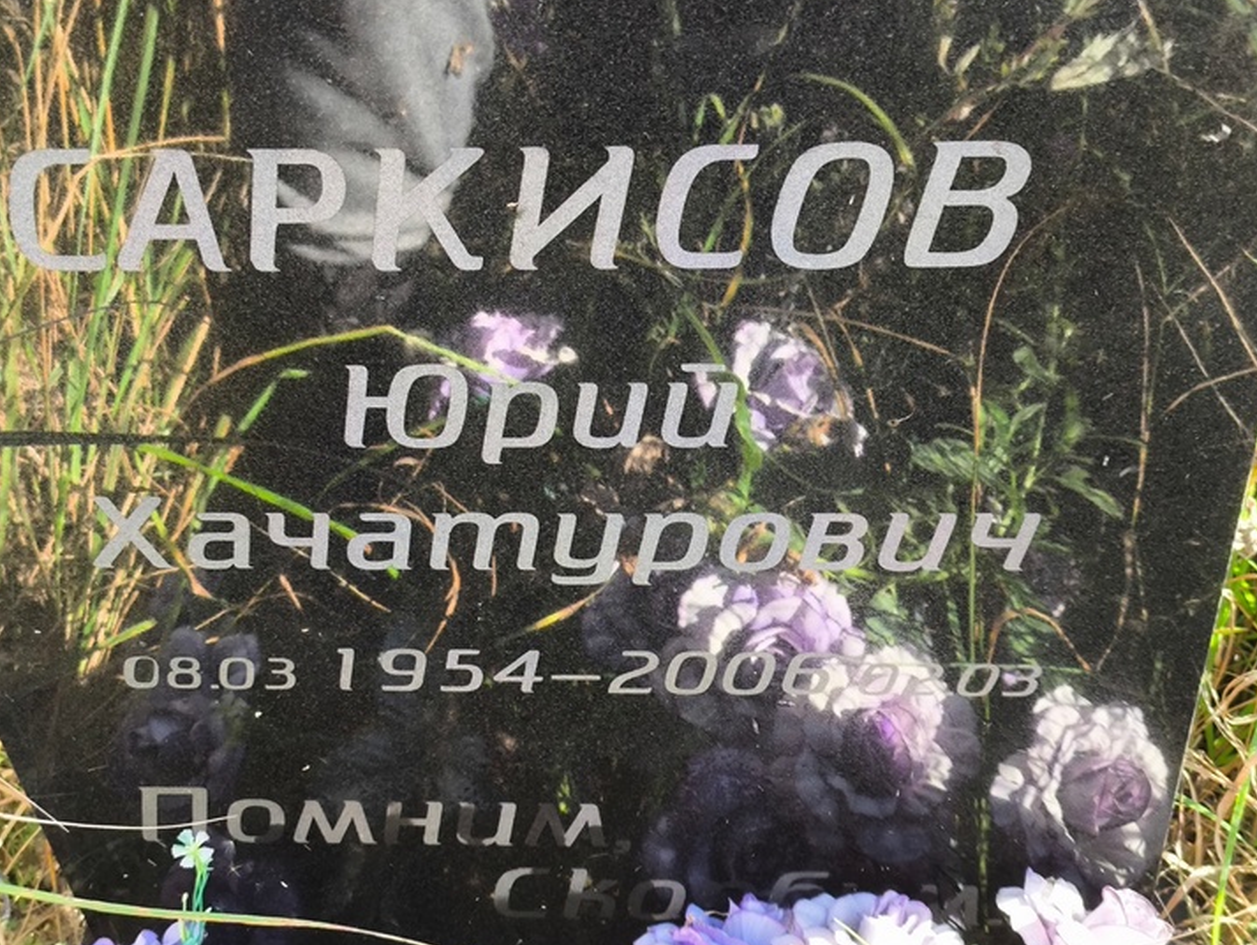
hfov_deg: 34.3
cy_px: 506
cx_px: 674
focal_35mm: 56
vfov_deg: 26.1
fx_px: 2035
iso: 80
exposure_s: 1/120
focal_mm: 4.71
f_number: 1.7
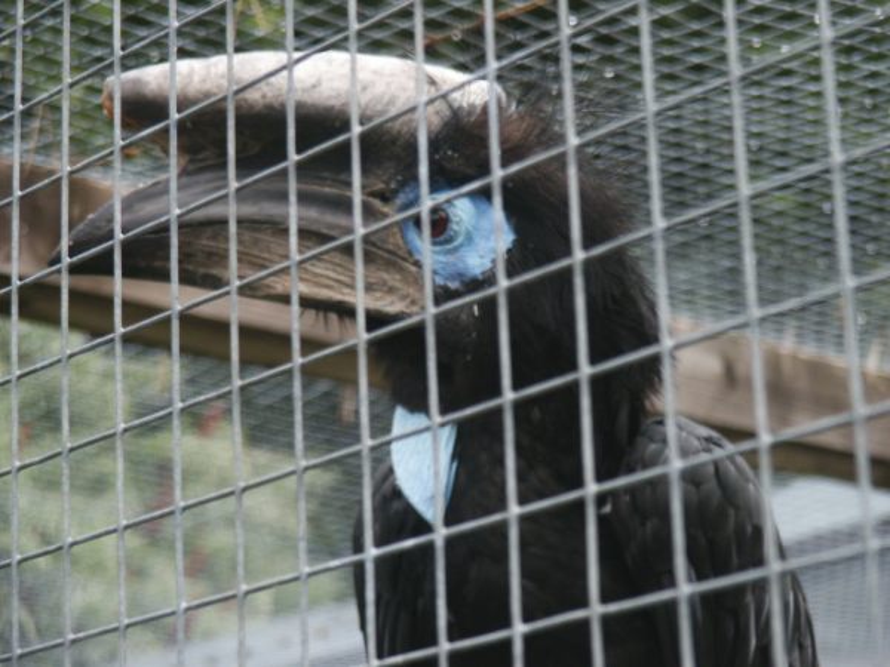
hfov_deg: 14.2
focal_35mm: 139
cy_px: 334
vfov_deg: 10.7
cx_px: 445
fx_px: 3574
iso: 100
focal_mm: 28.23
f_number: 3.6
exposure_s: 1/125
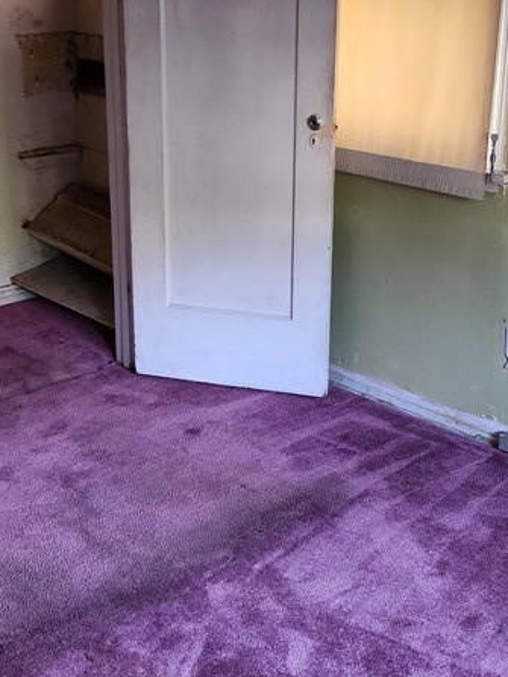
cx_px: 288
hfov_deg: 26.5
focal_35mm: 55
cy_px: 283
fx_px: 1077
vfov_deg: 34.9
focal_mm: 5
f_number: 1.8
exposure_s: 1/60
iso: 800
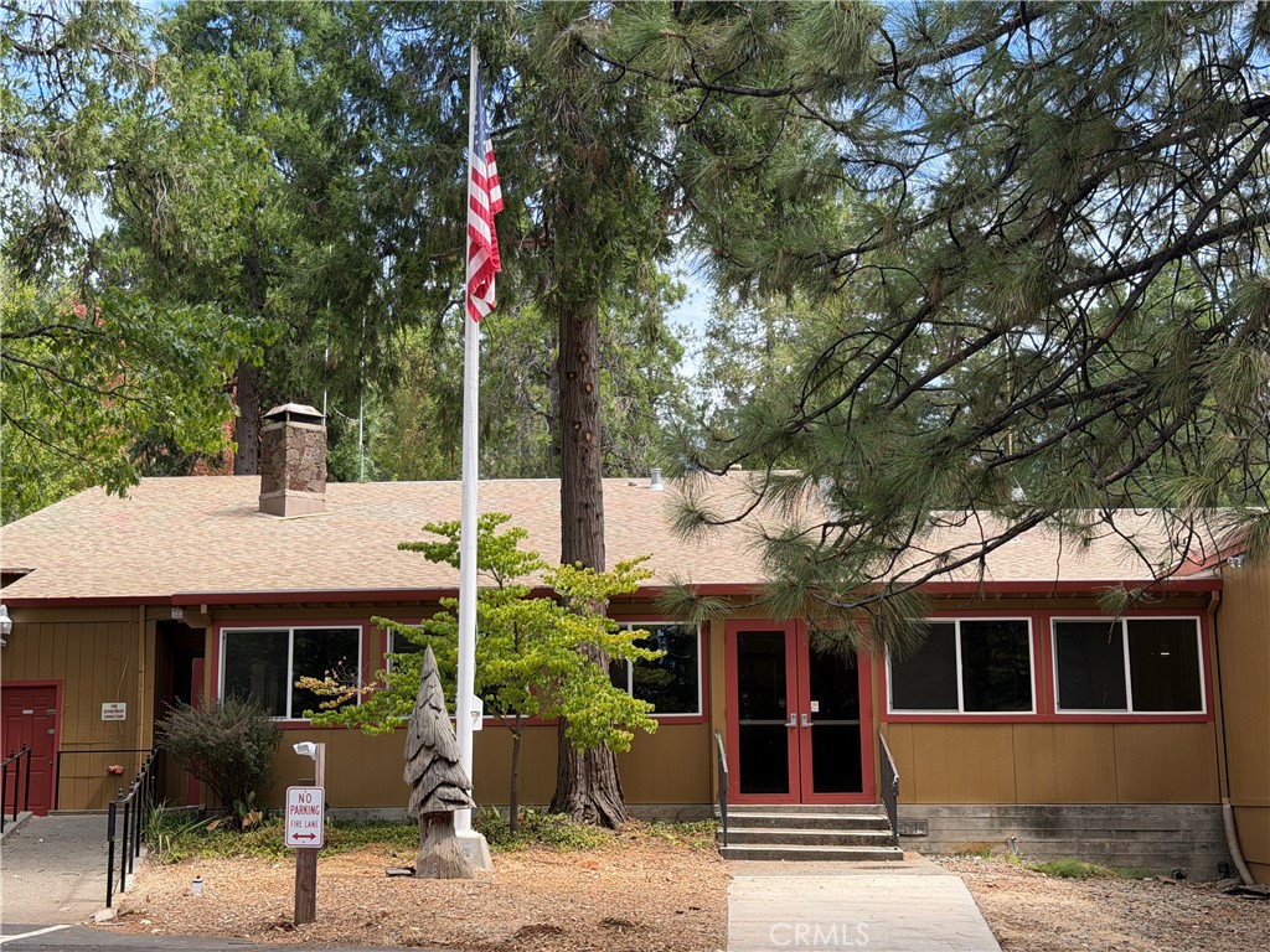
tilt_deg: +10.3
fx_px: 1761
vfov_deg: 30.3
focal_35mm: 48
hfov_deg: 39.7
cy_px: 476
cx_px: 635
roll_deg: +1.1
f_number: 1.78
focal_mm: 6.76
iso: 64
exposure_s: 1/917
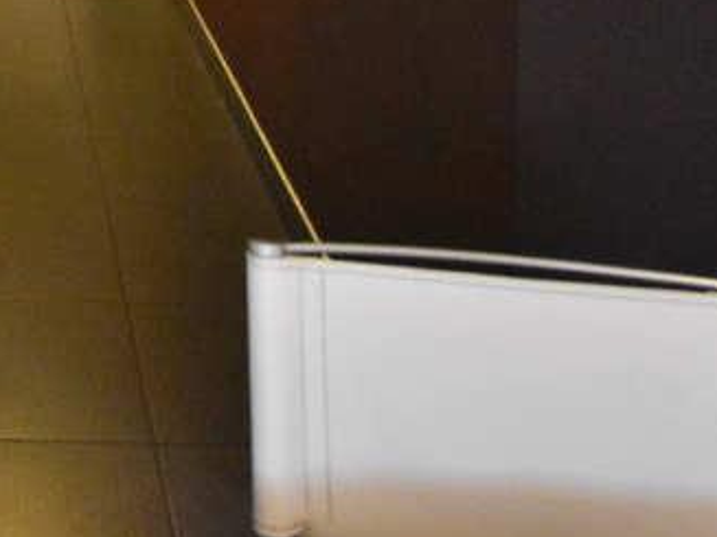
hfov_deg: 31.9
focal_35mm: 53
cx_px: -75
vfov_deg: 22.1
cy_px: -294
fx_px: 1097
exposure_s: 1/125
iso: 4500
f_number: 4.5
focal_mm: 10
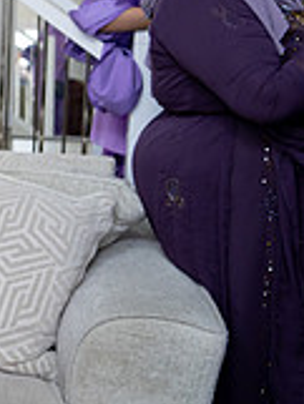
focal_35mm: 83
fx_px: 971
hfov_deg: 13.3
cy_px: 49
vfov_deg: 23.0
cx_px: -420
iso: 800
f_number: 2.8
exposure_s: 1/160
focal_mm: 24
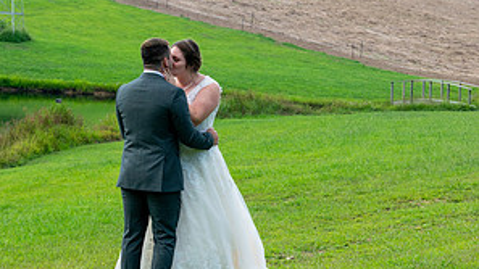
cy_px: 119
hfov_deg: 16.4
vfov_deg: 9.3
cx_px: 239
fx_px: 1664
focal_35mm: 131
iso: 200
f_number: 8
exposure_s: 1/320
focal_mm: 55
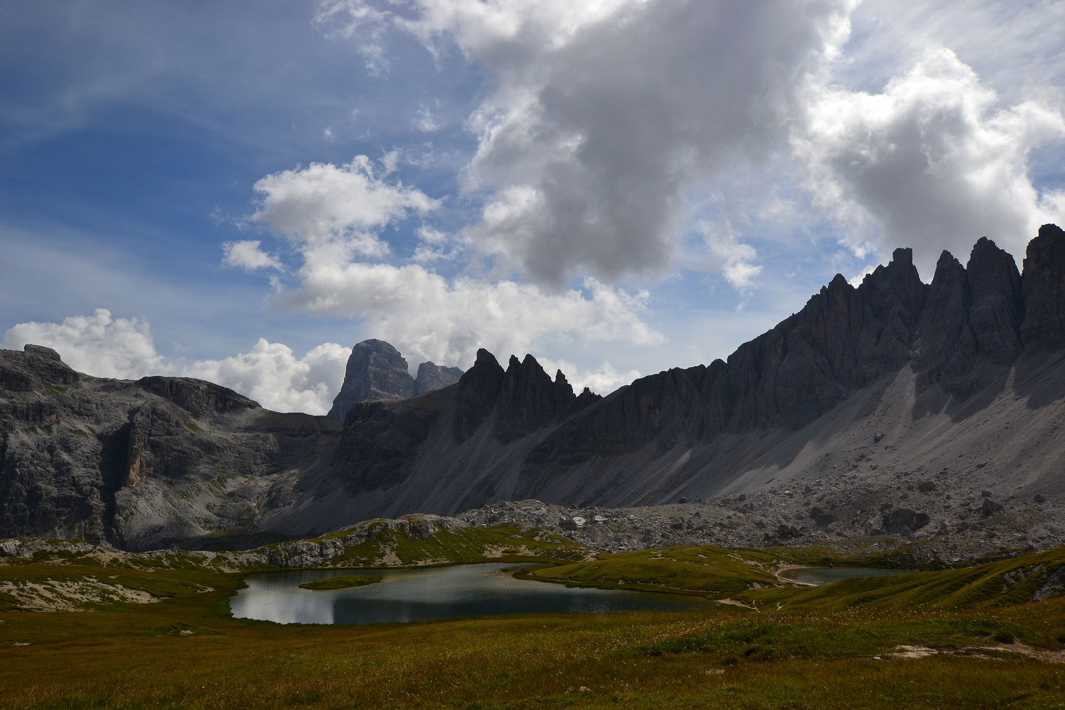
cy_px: 355
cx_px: 532
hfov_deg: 61.9
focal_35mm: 30
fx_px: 887
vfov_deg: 43.6
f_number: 11
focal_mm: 20
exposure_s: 1/500
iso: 160
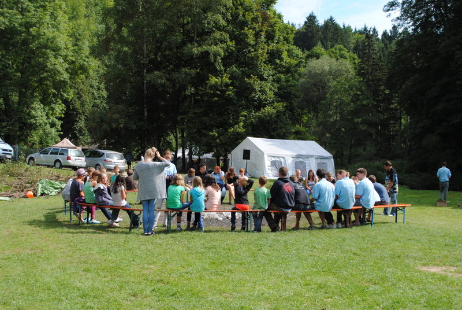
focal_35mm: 44
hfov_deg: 44.9
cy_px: 155
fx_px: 559
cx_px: 231
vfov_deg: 30.9
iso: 100
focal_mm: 29
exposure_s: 1/200
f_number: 7.1
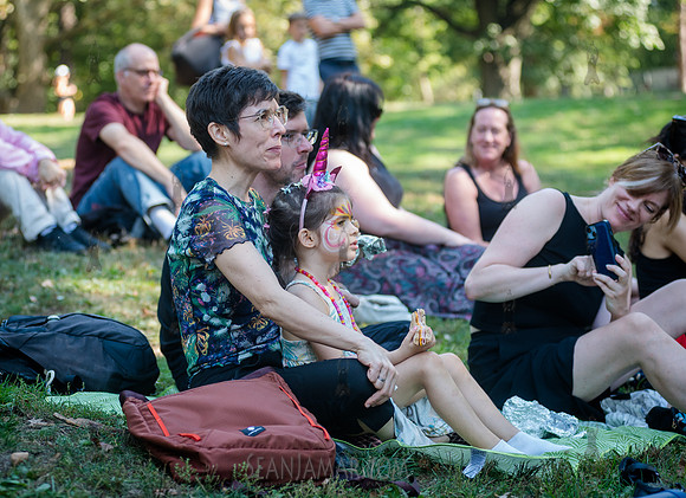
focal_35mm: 87
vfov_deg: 16.6
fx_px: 1711
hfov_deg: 22.7
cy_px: 241
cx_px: 301
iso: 500
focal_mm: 80
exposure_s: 1/320
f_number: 3.5
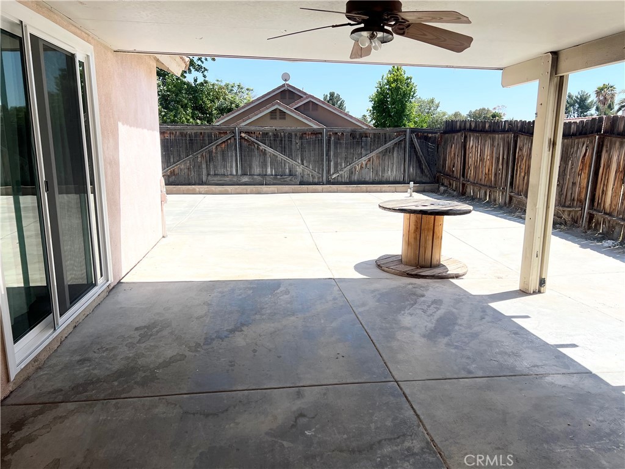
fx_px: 469
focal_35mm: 26
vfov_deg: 53.1
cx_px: 312
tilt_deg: -11.6
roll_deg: +0.1
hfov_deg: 67.3
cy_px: 234
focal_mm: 5.7
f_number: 1.5
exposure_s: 1/5319
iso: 50
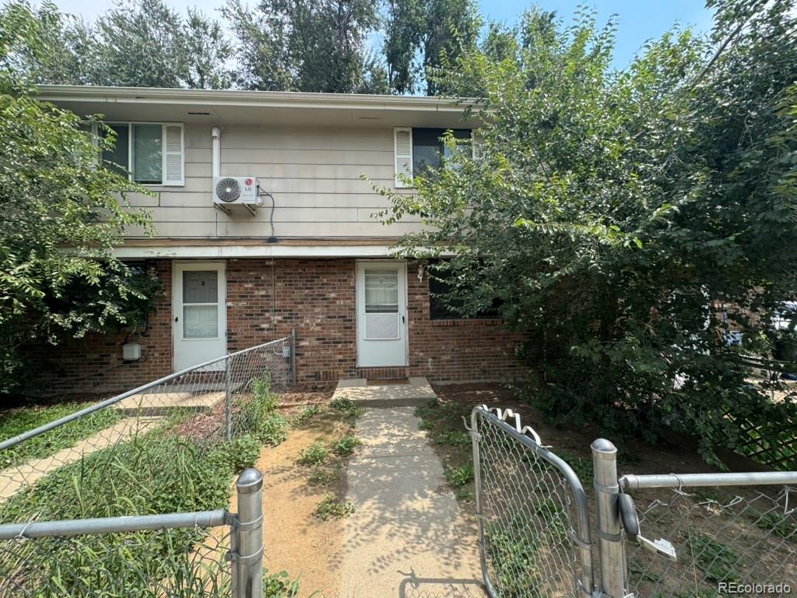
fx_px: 322
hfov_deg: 102.1
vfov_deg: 85.7
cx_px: 398
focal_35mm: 14
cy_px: 299
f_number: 2.2
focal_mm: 2.22
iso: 50
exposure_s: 1/625
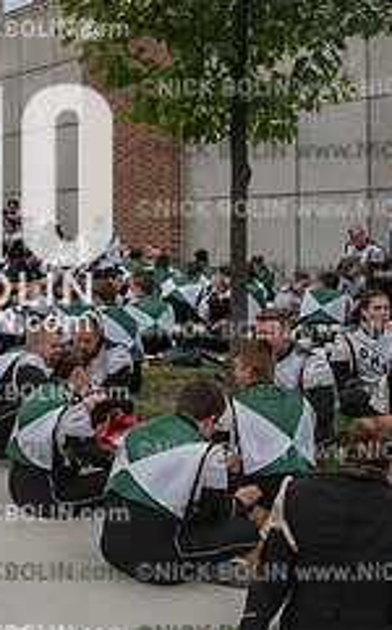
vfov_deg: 34.3
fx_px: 1012
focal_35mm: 59
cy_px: 210
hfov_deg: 20.6
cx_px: -73
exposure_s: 1/4000
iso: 1250
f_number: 5
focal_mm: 24
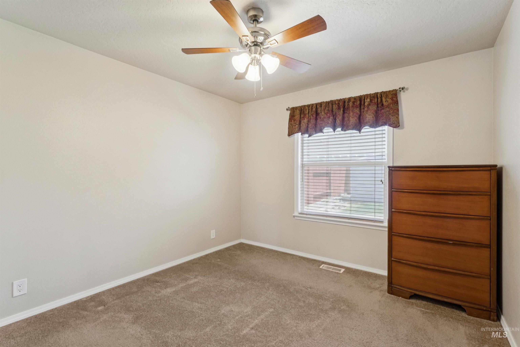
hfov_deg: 94.6
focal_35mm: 17
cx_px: 260
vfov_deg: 71.7
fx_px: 240
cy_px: 174
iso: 400
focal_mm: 16.6
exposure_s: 1/8
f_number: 13
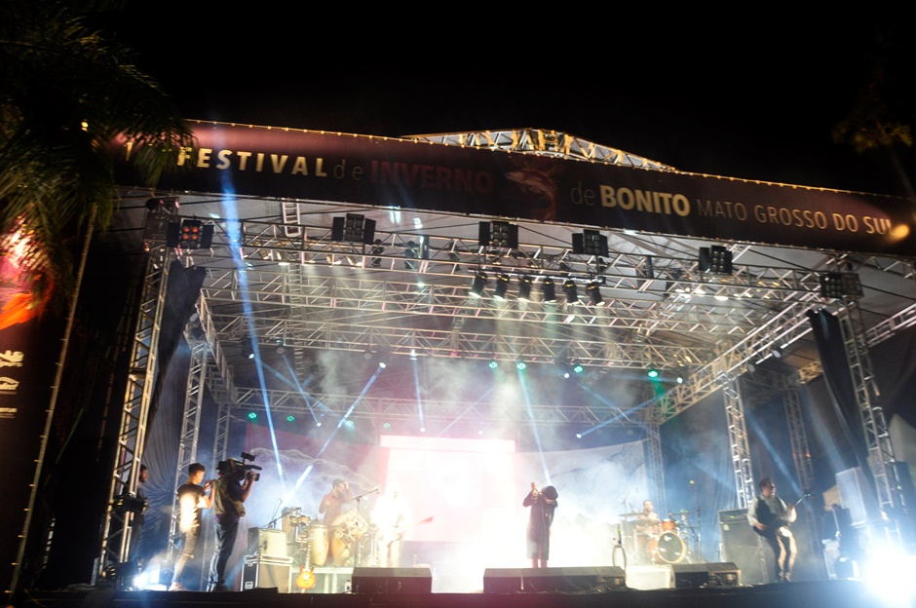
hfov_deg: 67.5
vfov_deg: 47.8
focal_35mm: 27
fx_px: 686
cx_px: 458
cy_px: 304
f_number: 6.3
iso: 800
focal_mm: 18
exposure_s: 1/13
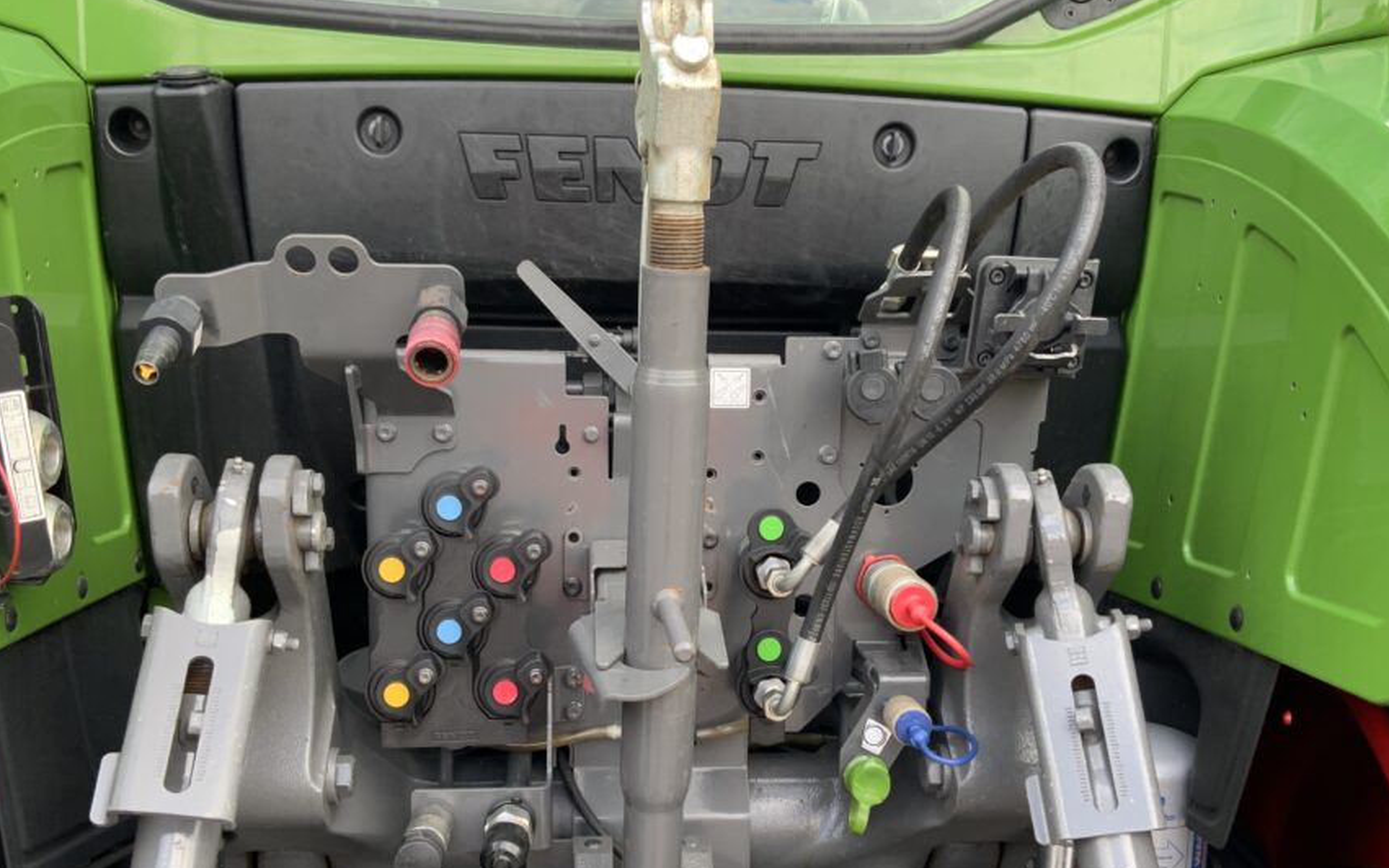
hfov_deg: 52.7
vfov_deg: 34.2
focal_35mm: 37
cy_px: 565
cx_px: 689
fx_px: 1401
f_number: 1.8
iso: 25
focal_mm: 3
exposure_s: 1/122
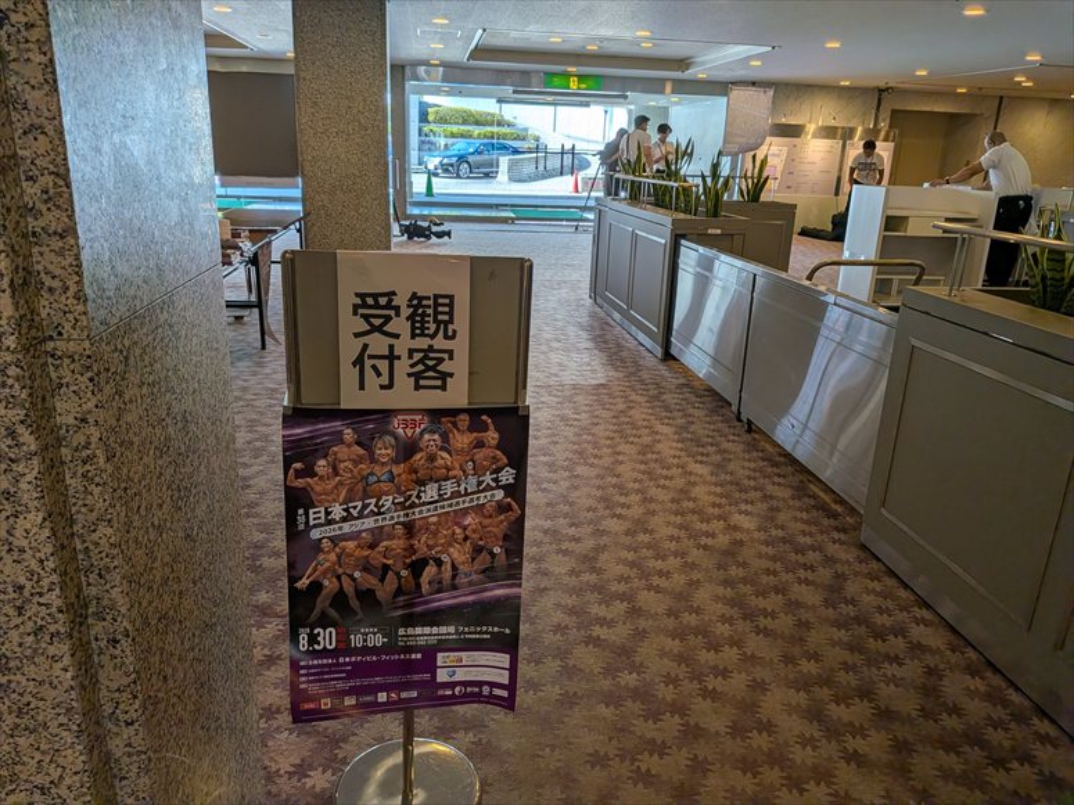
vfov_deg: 56.8
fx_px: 745
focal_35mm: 24
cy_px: 402
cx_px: 537
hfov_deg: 71.6
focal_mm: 4.53
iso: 25
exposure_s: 1/261
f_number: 1.7
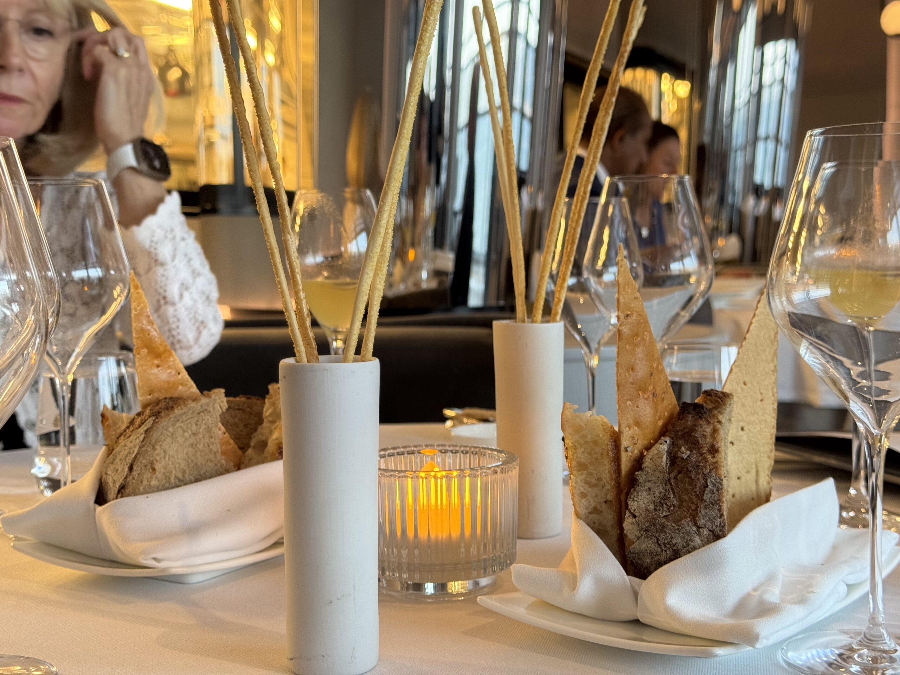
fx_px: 1248
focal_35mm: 48
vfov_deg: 30.3
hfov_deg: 39.7
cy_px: 338
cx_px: 450
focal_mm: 6.76
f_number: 1.78
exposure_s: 1/49
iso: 250
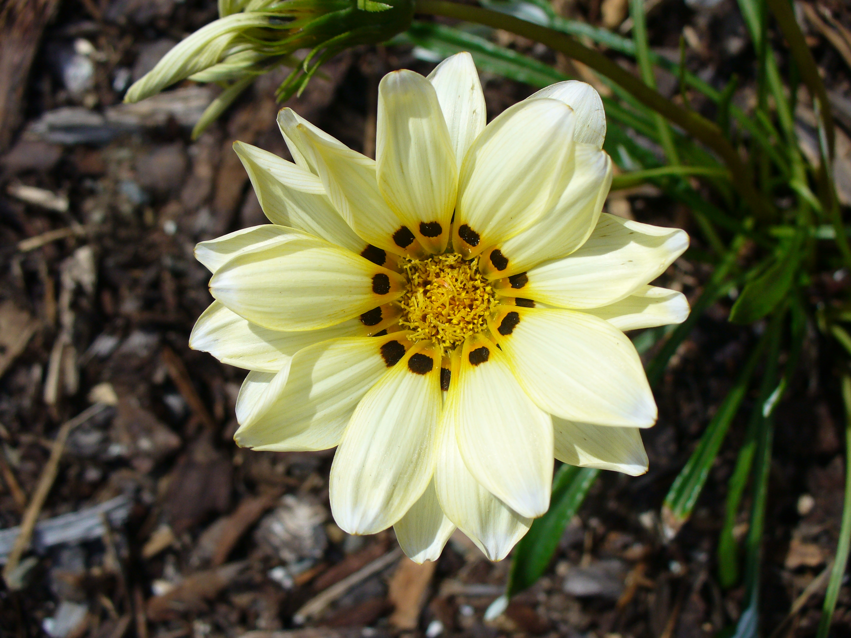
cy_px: 319
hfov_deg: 50.1
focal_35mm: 37
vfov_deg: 38.7
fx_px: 910
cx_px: 426
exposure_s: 1/640
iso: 80
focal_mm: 6.1
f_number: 5.6
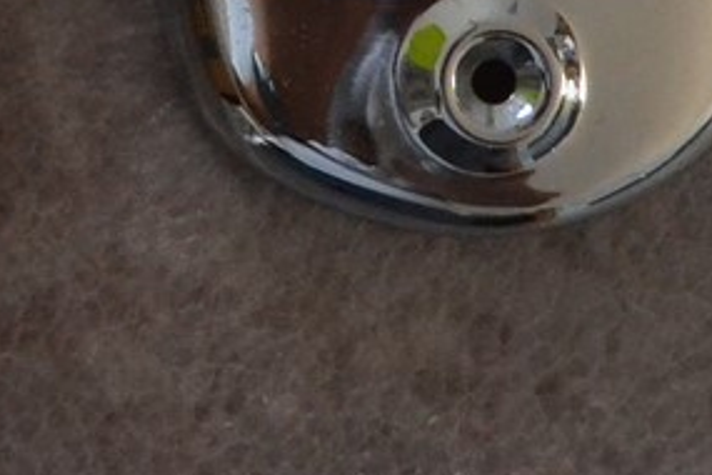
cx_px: -177
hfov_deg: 14.0
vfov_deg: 8.8
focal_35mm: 142
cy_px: -622
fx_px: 2808
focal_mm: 20
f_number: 3.8
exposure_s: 1/60
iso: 2200
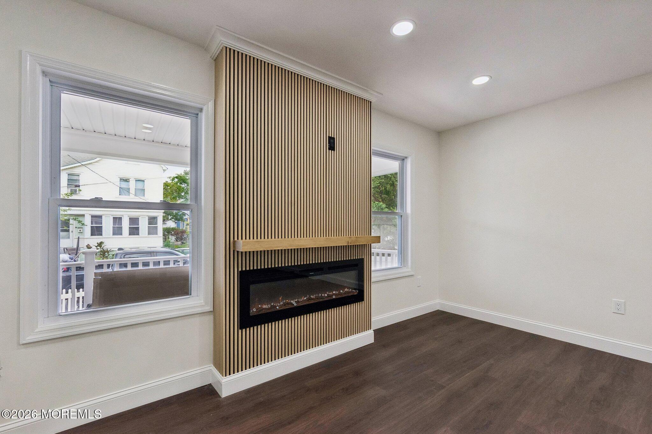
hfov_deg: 100.4
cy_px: 217
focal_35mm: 15
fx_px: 272
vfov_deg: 77.3
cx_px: 326
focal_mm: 15
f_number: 7.1
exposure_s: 1/250
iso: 1250
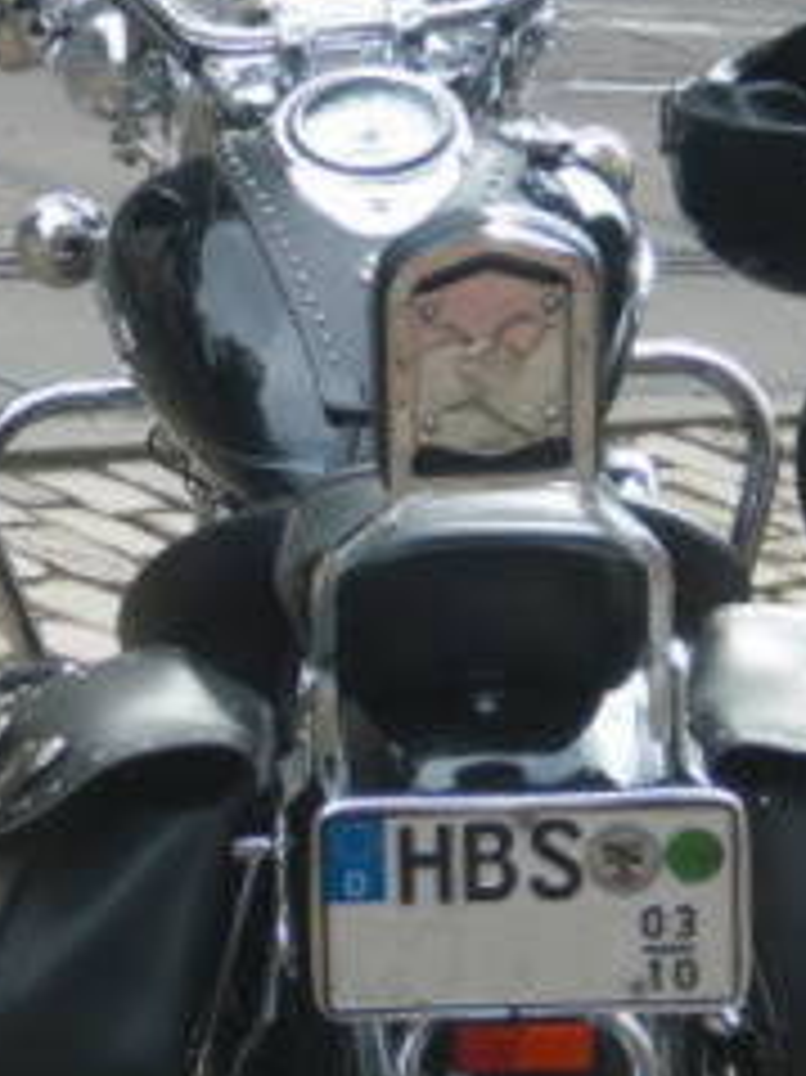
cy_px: 563
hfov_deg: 8.6
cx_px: 392
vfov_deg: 11.5
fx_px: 5345
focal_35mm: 172
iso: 200
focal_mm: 18.9
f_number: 5.9
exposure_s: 1/200
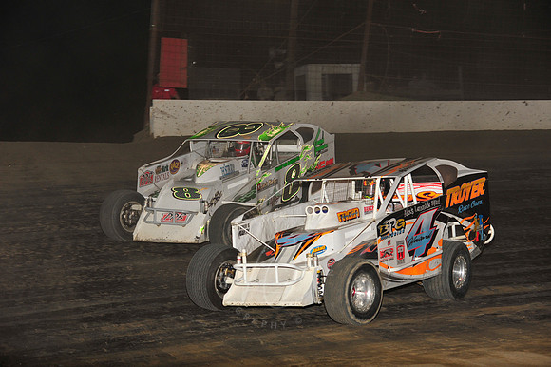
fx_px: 1713
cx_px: 276
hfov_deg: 18.3
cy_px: 184
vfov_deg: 12.2
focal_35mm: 112
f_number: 6.3
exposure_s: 1/320
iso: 800
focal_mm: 112
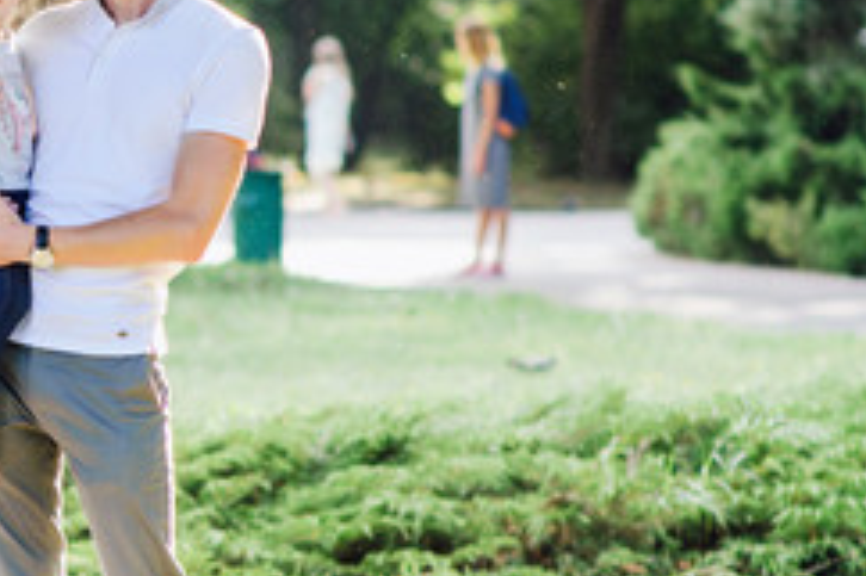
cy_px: 272
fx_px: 7457
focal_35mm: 310
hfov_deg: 6.6
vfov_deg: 4.4
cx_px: -7
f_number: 2.8
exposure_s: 1/500
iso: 200
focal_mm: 85
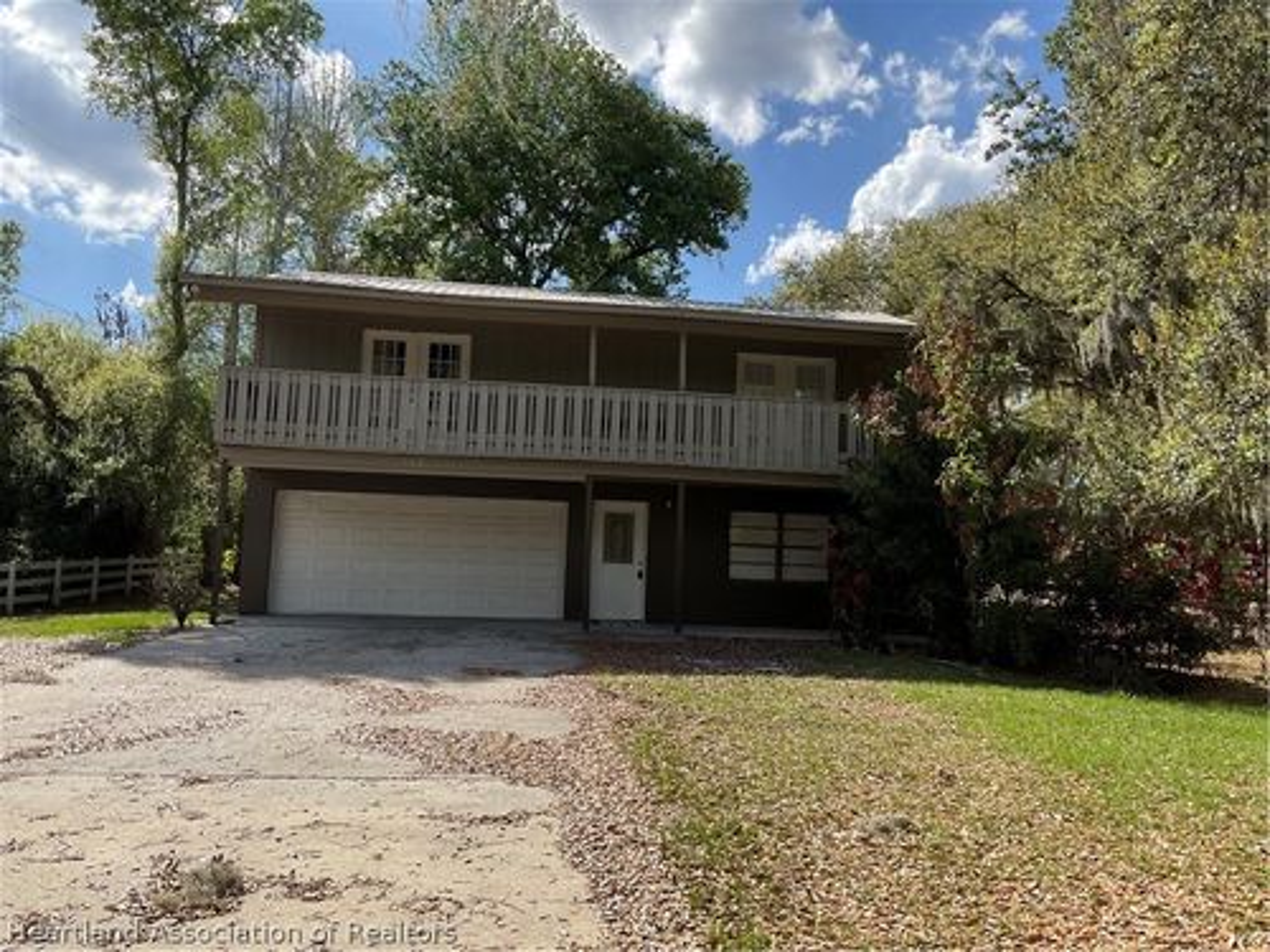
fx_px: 1064
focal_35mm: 29
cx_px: 635
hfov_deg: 61.7
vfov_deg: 48.2
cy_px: 476
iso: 16
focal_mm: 3
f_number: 1.8
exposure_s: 1/1490
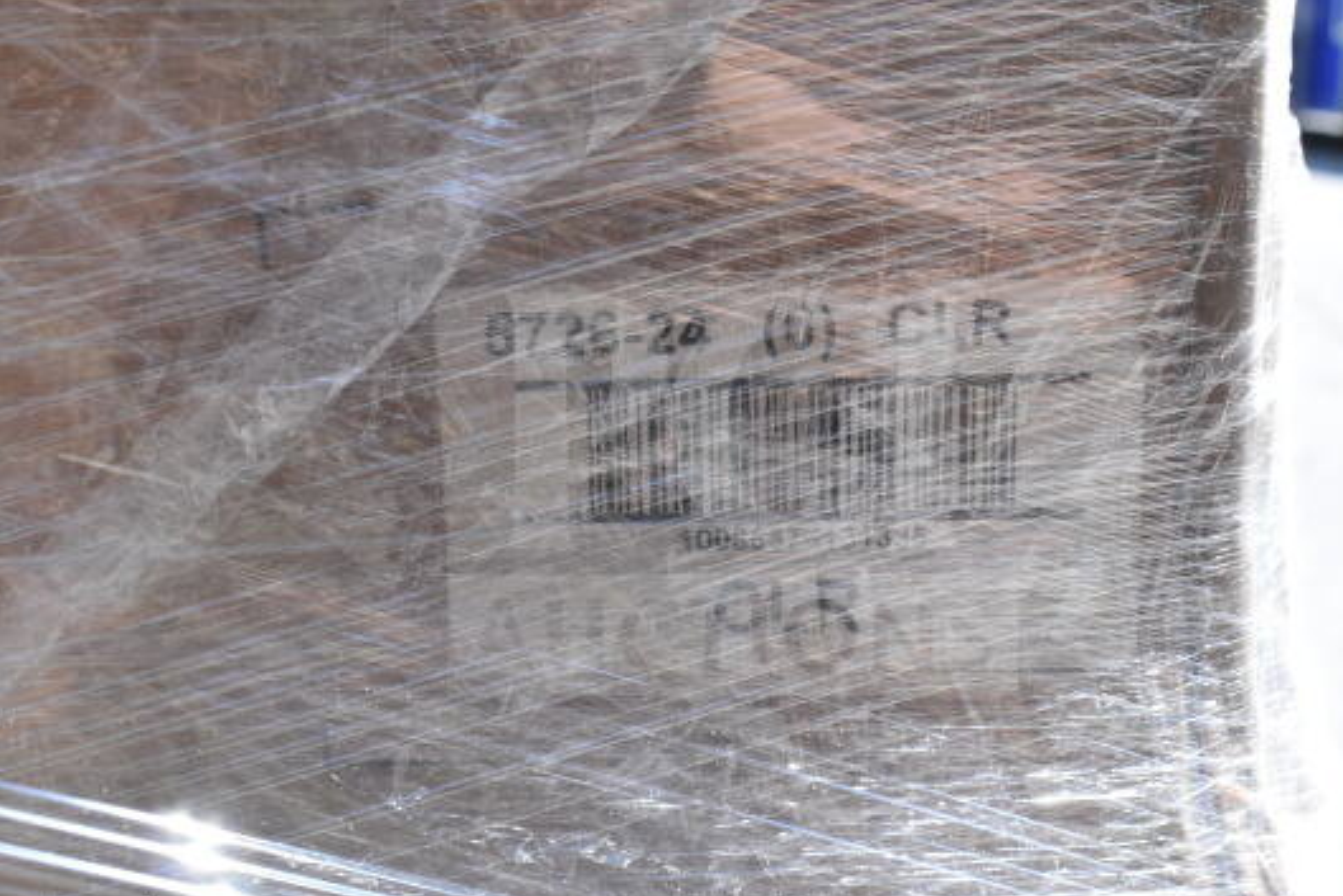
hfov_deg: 37.1
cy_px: 494
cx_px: 731
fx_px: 1999
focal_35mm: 54
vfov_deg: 25.3
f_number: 11
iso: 1600
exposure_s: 1/500
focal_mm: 31
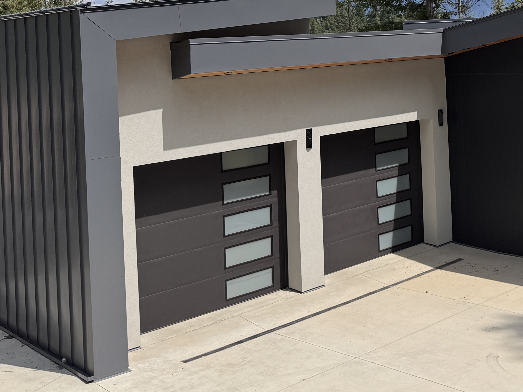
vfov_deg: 26.9
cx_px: 467
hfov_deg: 34.8
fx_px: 786
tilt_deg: +1.2
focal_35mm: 52
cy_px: 28
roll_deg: +3.7
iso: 80
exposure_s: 1/6410
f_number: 1.78
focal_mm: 6.76
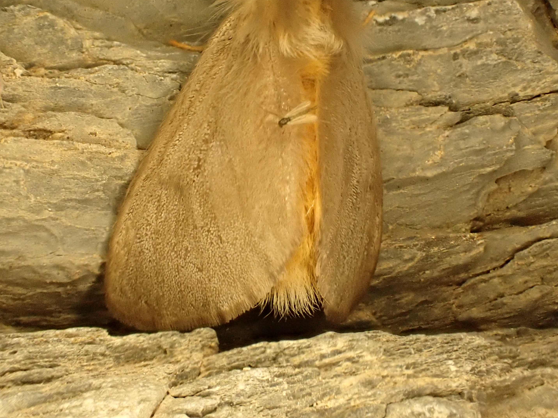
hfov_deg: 44.8
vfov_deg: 34.0
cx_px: 275
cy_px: 138
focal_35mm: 42
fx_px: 677
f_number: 3.2
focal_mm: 5.4
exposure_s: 1/40
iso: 800
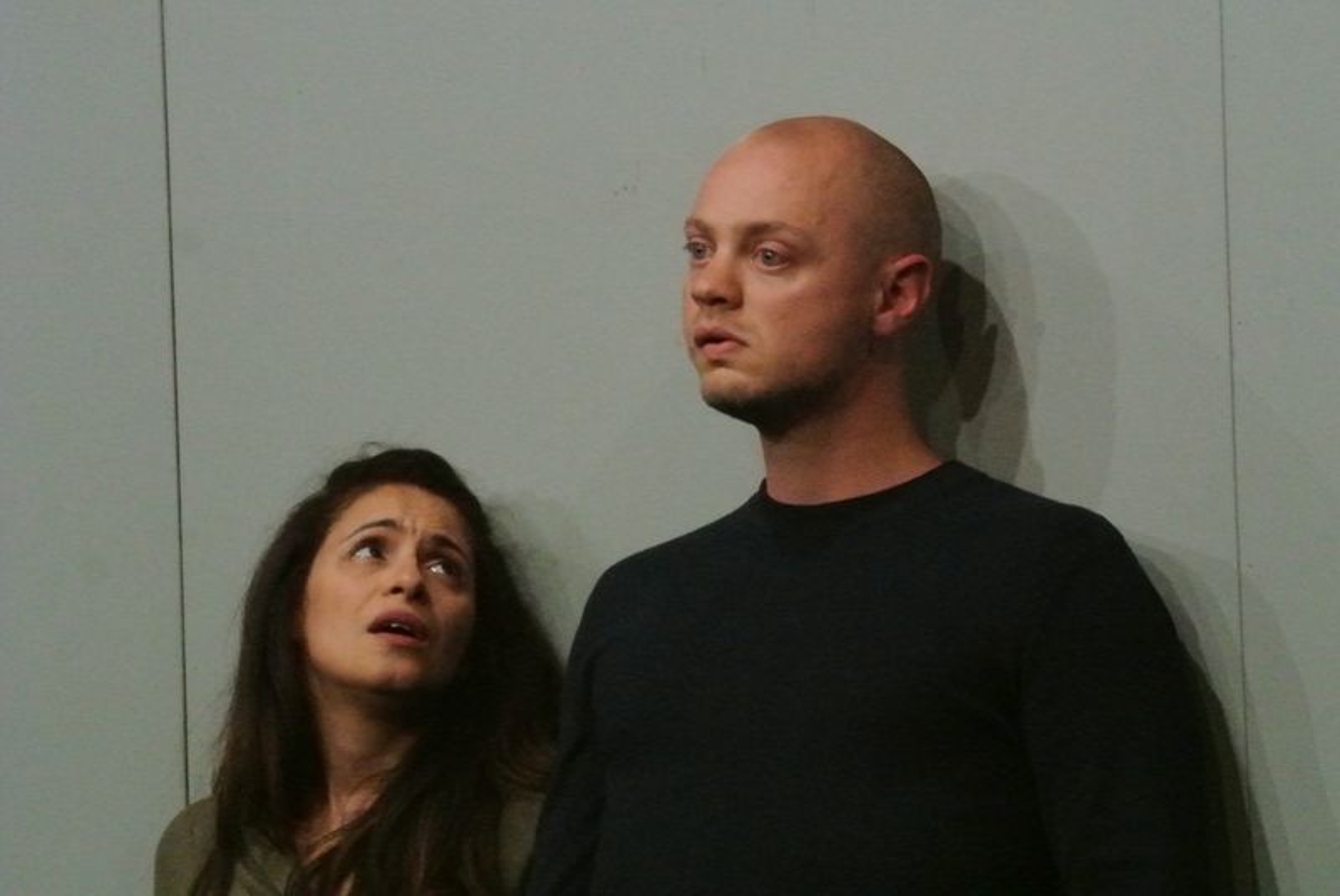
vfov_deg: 4.6
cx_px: 670
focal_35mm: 297
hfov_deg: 6.9
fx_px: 11065
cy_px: 448
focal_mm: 110
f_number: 16
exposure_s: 1/100
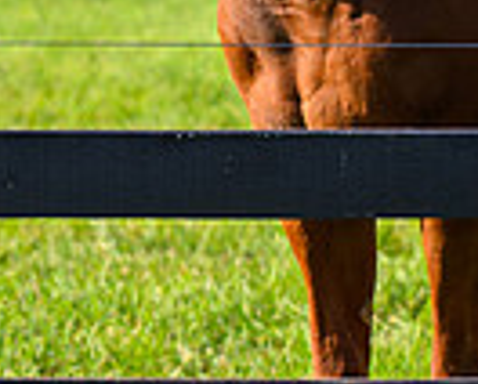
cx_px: 398
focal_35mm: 289
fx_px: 4095
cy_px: -212
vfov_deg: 5.3
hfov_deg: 6.7
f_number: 2.8
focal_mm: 70
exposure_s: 1/800
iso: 100
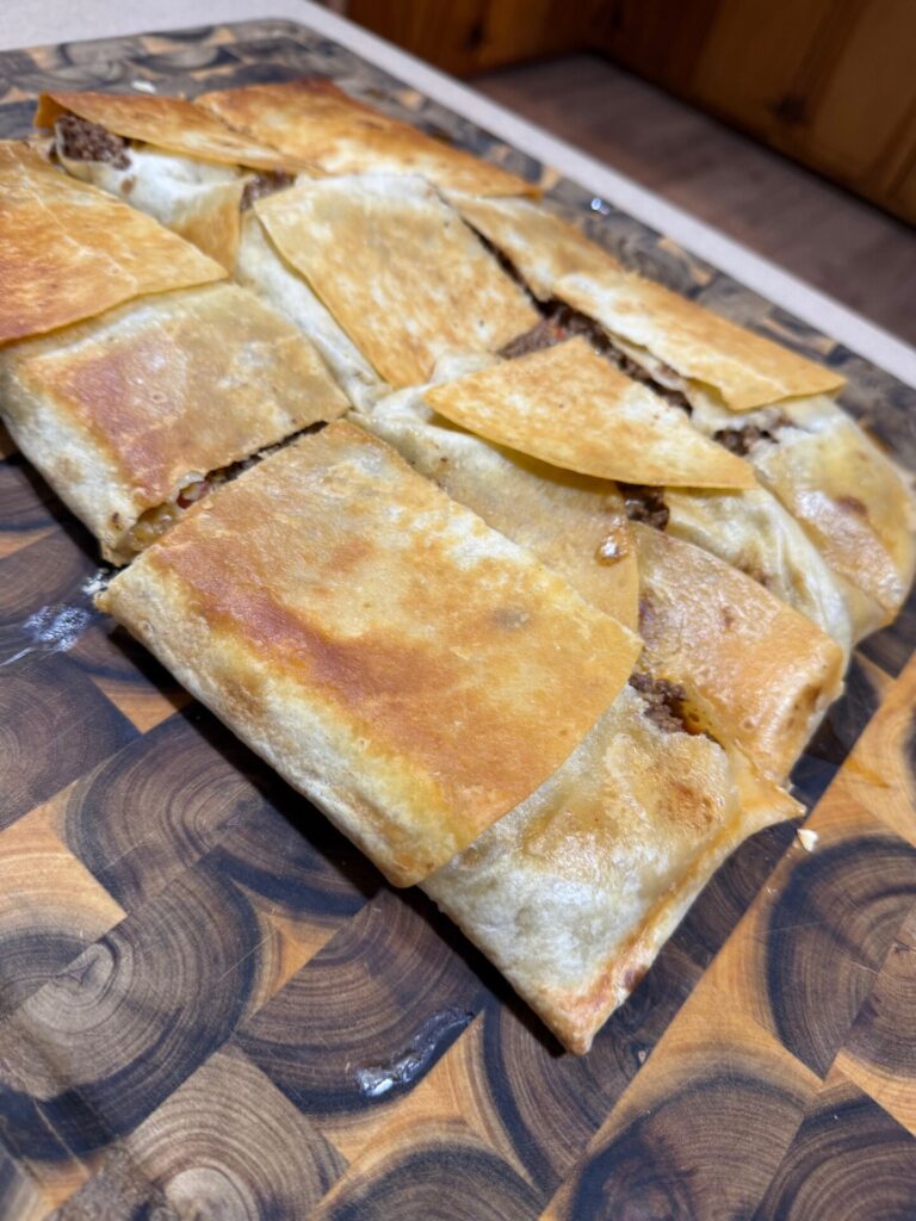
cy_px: 610
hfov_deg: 56.8
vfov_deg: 71.6
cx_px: 458
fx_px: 847
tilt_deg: -48.8
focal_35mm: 24
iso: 125
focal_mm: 6.76
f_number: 1.78
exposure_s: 1/60
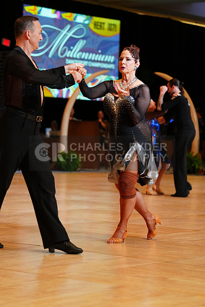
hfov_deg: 11.6
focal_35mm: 118
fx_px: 1007
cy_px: 154
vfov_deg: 17.3
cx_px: 102
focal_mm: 118
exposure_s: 1/250
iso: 2500
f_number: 4
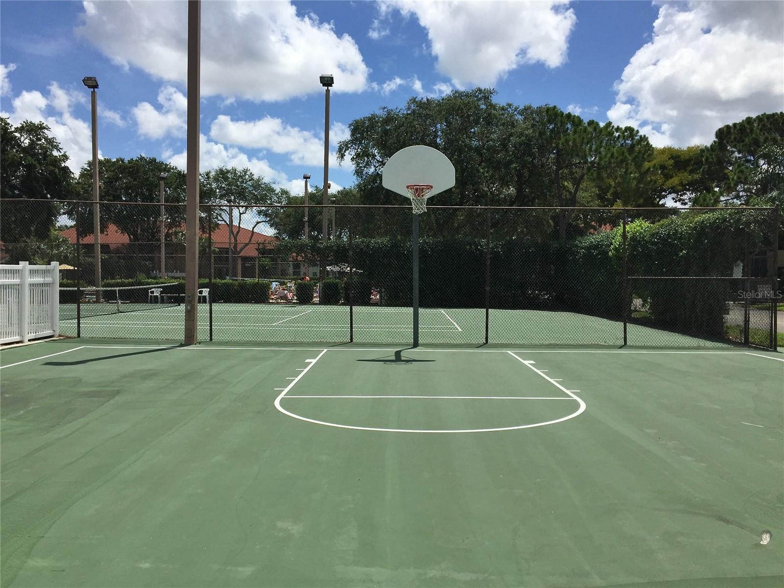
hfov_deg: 61.7
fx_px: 657
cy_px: 294
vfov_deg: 48.2
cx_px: 392
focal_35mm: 29
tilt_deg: -2.8
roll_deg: -1.2
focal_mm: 4.15
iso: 32
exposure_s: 1/3597
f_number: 2.2
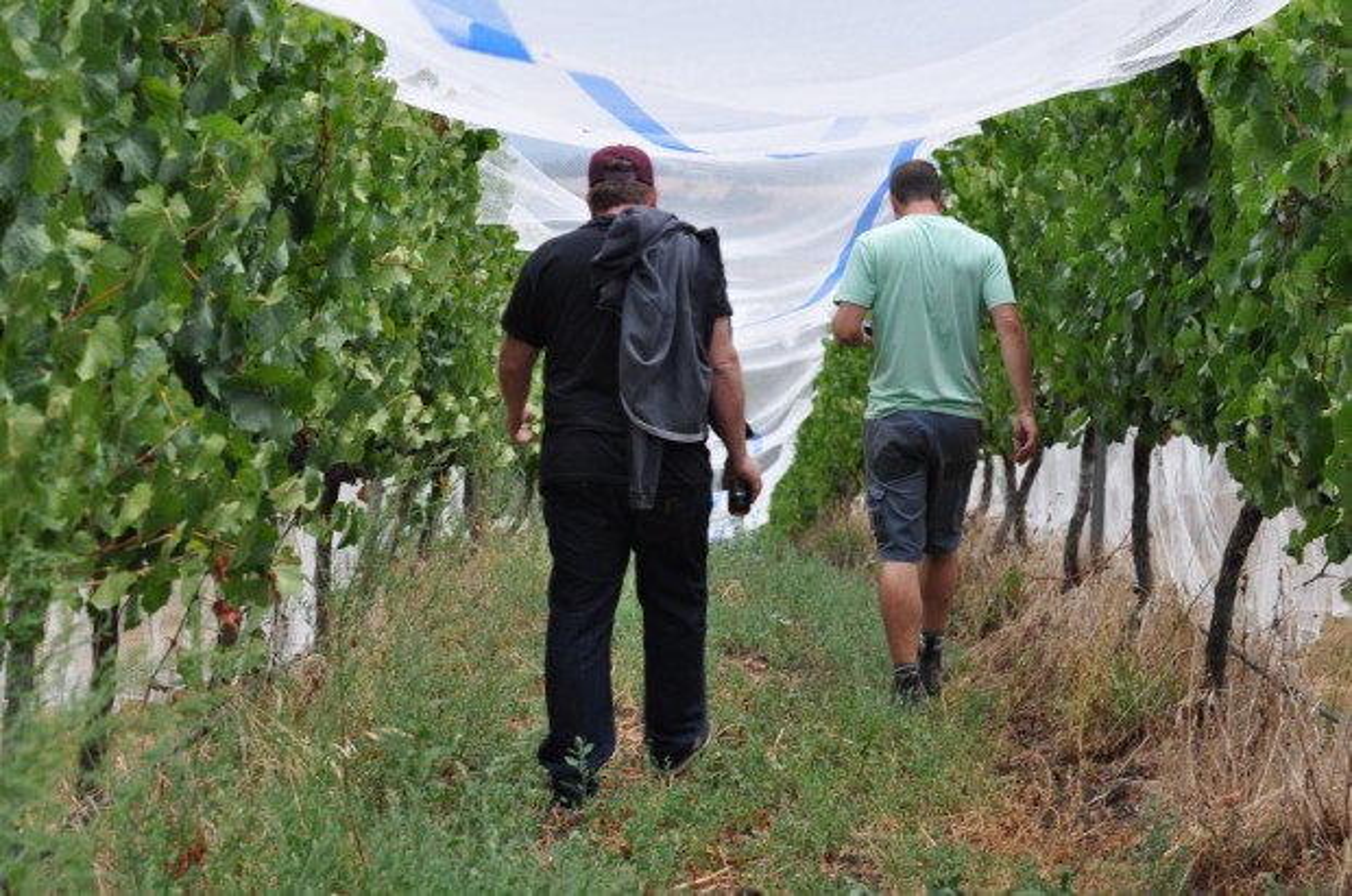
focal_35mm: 75
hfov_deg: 27.0
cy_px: 448
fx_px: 2812
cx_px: 676
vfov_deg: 18.1
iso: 400
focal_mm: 50
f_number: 4
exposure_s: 1/60
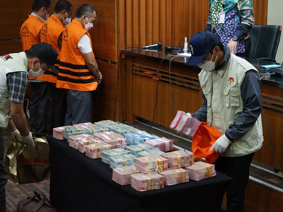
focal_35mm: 73
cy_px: 106
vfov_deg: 20.2
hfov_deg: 26.7
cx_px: 133
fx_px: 597
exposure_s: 1/100
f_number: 6.3
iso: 16000
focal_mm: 67
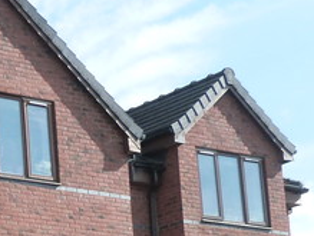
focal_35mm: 154
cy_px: 345
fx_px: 1399
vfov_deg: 9.4
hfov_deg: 12.0
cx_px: -211
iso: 160
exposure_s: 1/250
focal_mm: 5.8
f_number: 5.6
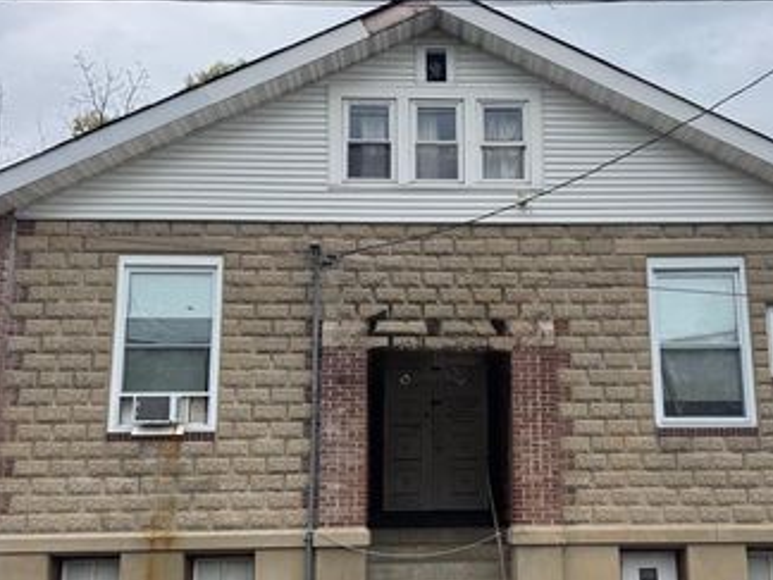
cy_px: 359
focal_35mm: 37
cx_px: 460
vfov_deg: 38.4
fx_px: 826
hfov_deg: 49.9
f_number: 1.78
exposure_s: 1/1172
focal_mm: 6.76
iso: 80
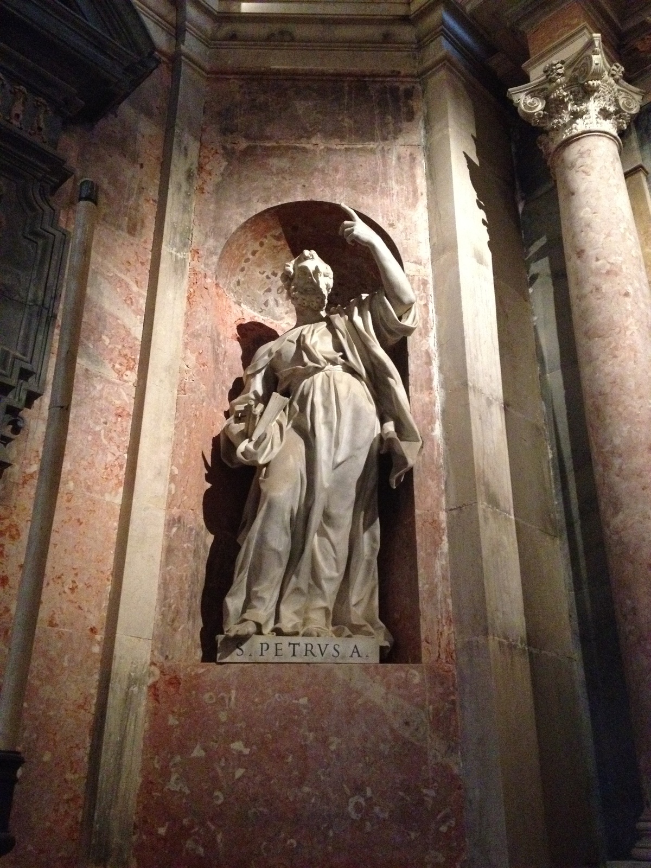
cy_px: 434
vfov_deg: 52.6
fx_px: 878
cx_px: 326
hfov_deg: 40.7
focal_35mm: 35
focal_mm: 4.28
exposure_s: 1/15
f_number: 2.4
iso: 800
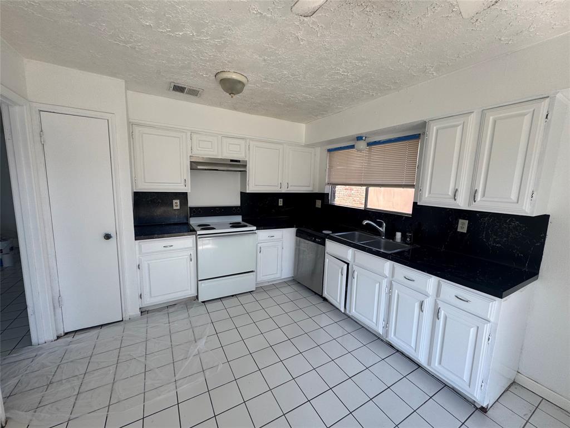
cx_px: 285
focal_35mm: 14
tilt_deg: -9.0
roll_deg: -2.0
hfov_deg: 102.1
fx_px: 231
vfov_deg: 85.7
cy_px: 214
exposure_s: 1/167
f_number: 2.2
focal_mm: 2.22
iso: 40
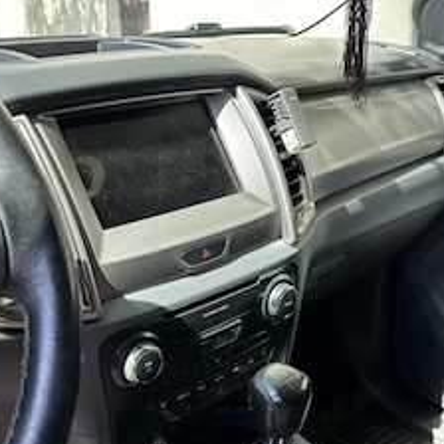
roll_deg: +2.0
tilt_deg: -24.6
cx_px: 202
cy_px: 299
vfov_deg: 40.4
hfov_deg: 40.9
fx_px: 595
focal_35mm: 41
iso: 32
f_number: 1.6
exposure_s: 1/126
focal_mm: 5.96
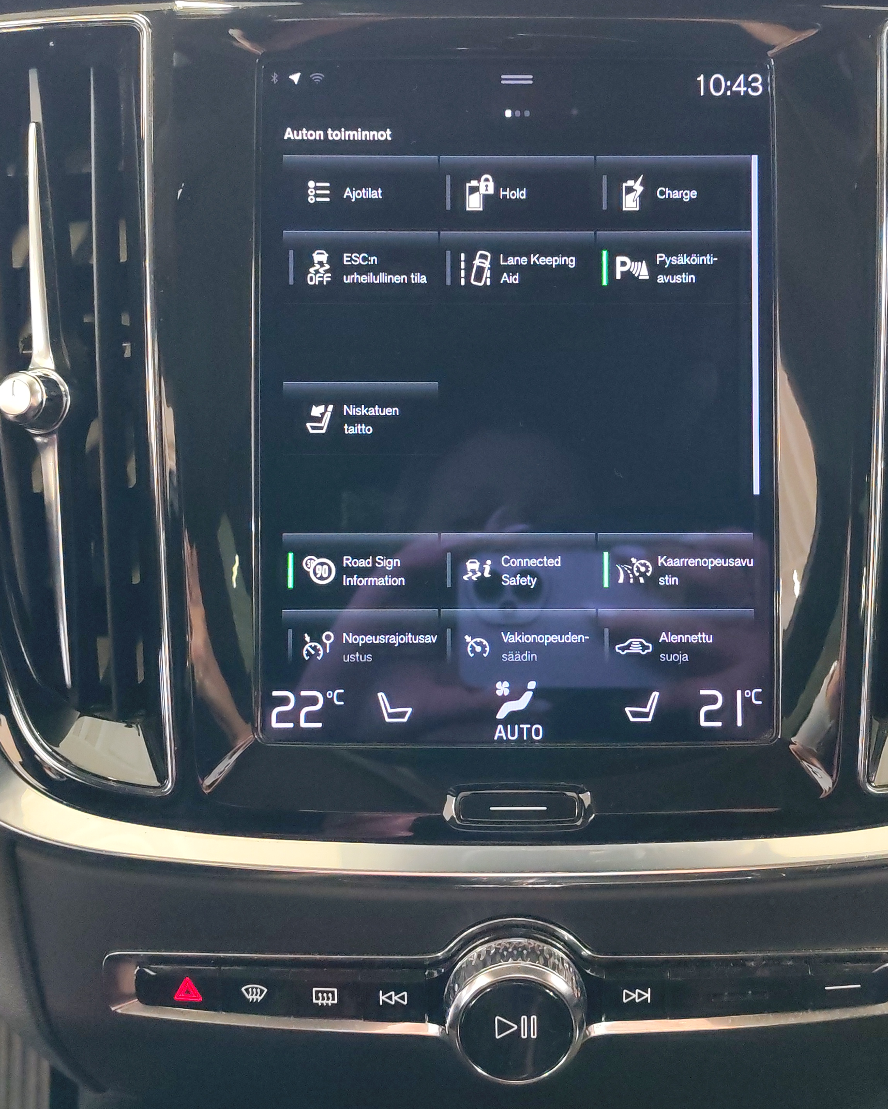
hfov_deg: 32.7
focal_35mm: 46
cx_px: 520
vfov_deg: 40.3
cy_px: 519
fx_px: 1511
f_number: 1.9
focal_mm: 6.12
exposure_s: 1/50
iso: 1600
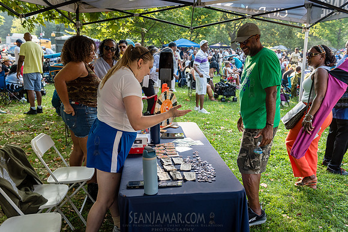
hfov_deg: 58.7
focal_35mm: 32
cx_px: 174
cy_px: 116
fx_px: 309
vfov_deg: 41.1
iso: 500
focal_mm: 32
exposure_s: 1/320
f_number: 3.5
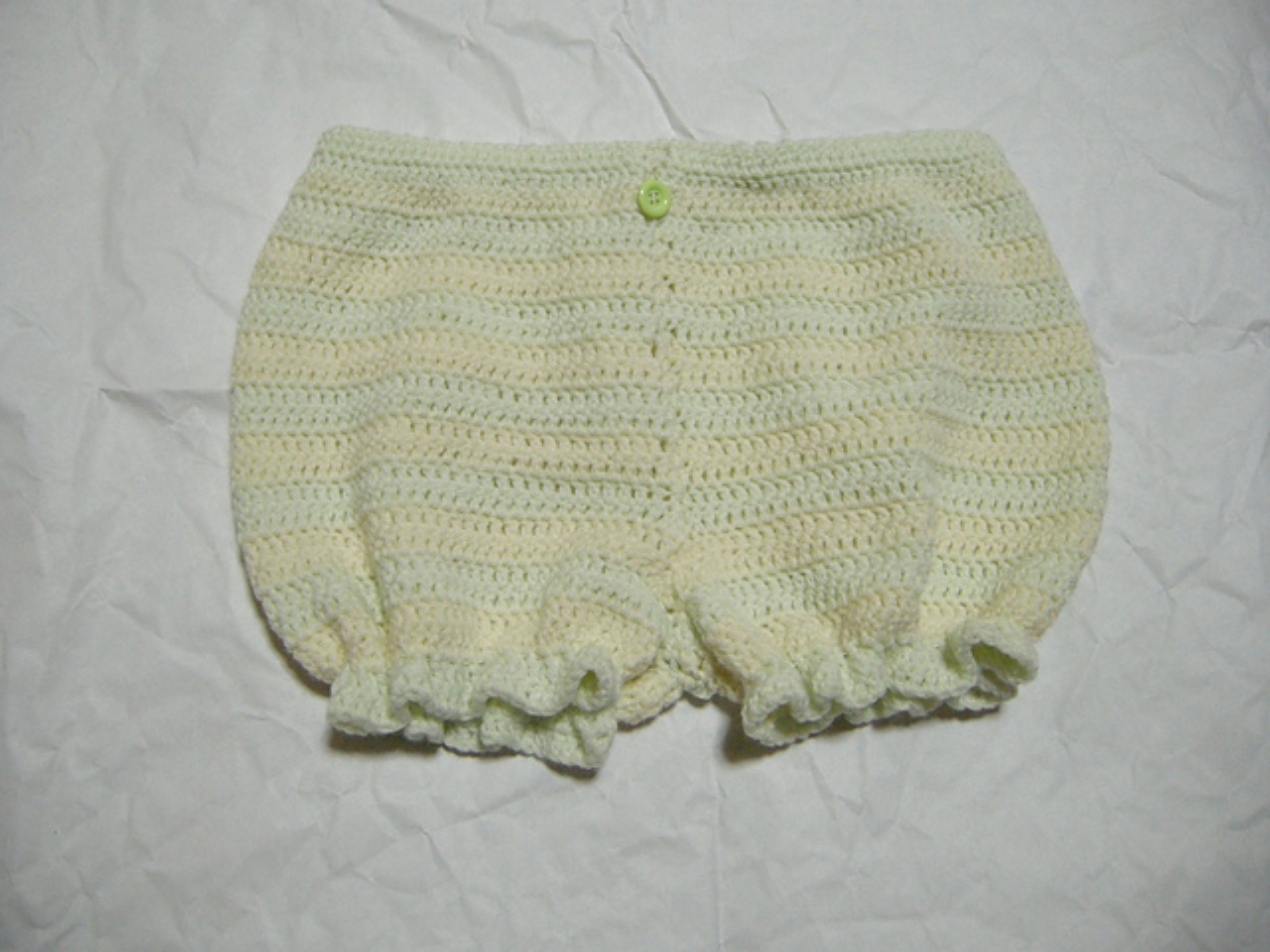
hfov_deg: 52.6
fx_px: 1284
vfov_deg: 40.7
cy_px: 476
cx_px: 635
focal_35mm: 35
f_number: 2.7
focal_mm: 7.5
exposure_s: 1/47.2
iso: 400
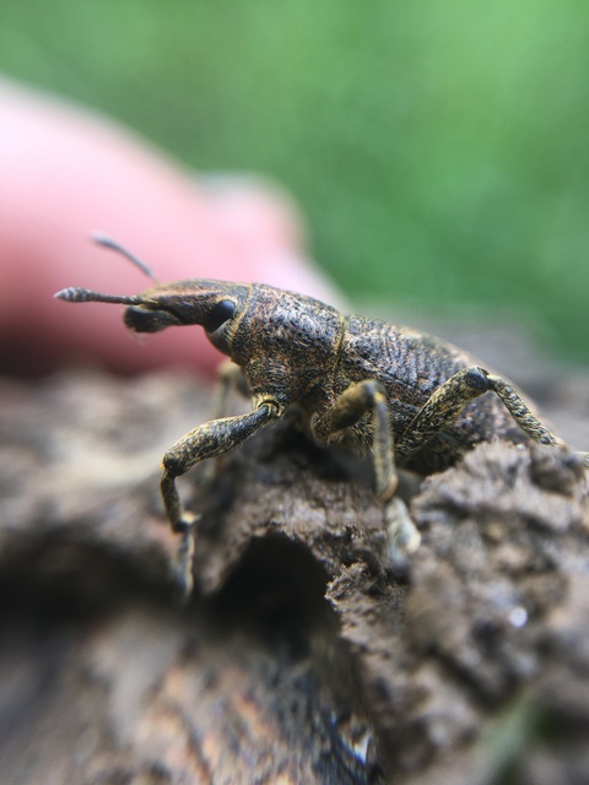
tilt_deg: -33.1
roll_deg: +6.0
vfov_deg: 61.7
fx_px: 658
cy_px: 392
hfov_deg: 48.2
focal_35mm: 29
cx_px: 294
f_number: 2.2
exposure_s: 1/105
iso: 25
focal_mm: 4.15
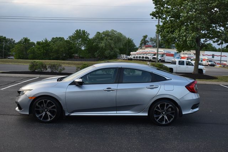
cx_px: 114
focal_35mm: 36
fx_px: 228
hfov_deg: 53.1
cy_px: 76
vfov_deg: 36.9
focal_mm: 24
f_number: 5.6
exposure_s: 1/250
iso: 320
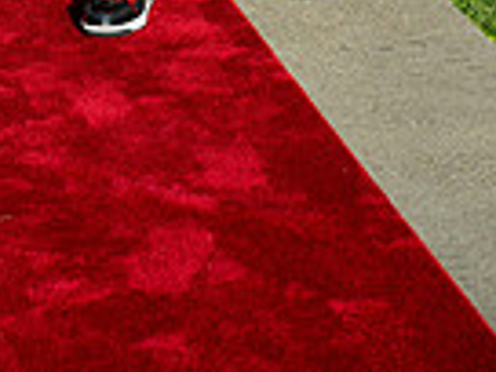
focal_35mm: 197
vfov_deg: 7.2
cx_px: -44
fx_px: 2823
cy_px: -445
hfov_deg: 9.9
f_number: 5.6
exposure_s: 1/3200
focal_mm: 62
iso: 400
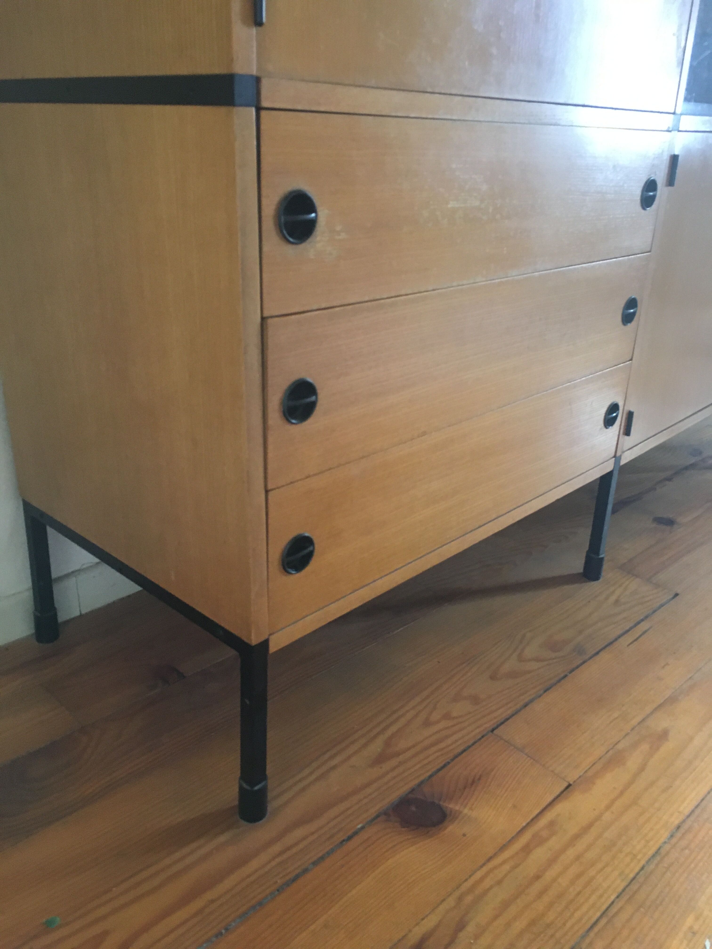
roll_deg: -4.3
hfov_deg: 48.2
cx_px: 356
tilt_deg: -22.6
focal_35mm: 29
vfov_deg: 61.7
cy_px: 474
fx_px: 795
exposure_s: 1/17
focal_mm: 4.15
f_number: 2.2
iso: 200
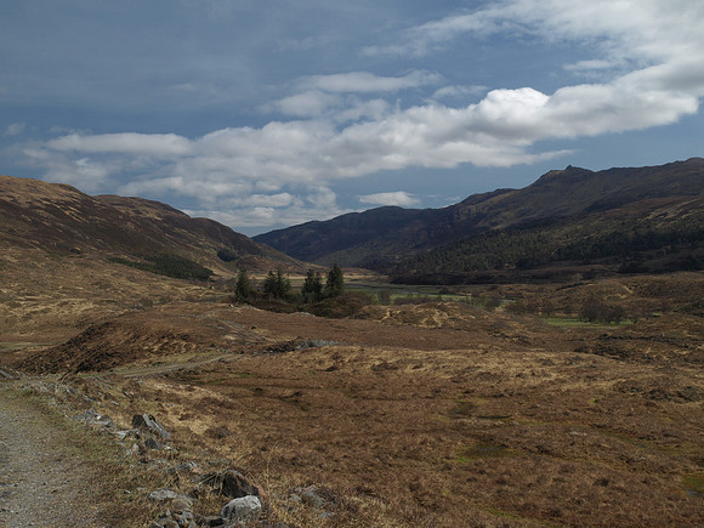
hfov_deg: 41.2
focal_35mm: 46
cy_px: 264
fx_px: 936
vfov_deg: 31.5
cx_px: 352
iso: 200
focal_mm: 23
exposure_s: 1/80
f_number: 13
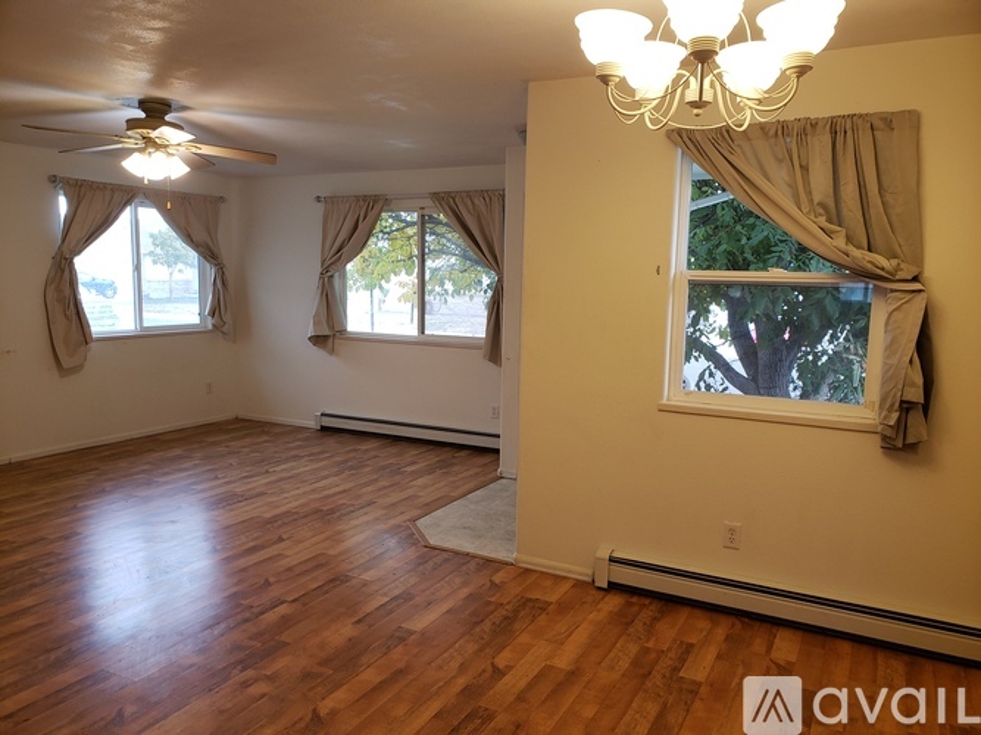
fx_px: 737
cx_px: 490
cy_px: 368
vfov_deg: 53.0
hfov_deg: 67.3
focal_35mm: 26
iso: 160
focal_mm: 4.3
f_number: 2.4
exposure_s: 1/60
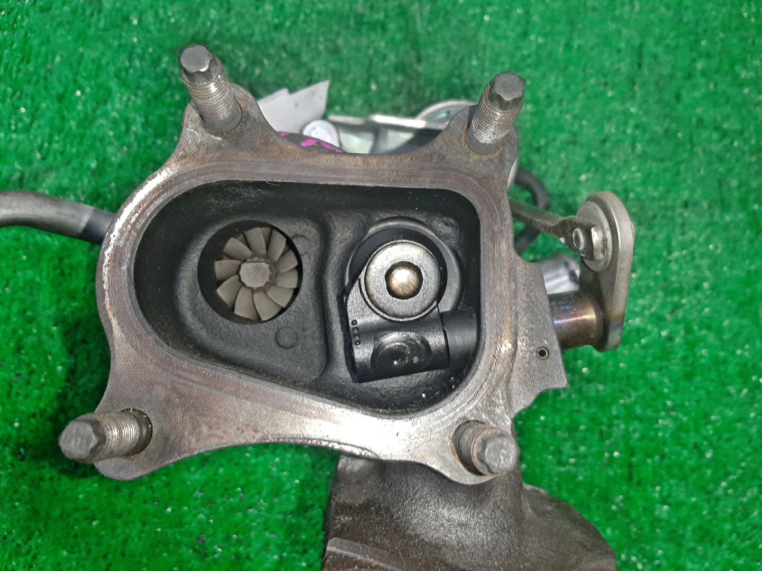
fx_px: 572
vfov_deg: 53.1
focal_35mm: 26
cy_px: 286
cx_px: 381
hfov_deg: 67.3
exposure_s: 1/60
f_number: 1.7
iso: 219
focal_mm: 3.93
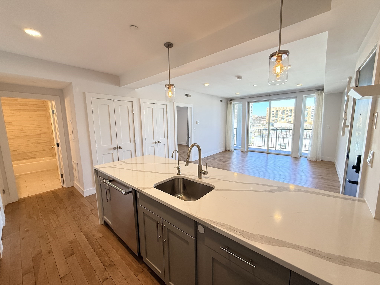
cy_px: 142
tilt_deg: -7.8
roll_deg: +0.9
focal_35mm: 14
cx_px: 190
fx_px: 154
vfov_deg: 85.7
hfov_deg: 102.1
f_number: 2.2
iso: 200
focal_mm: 2.22
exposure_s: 1/120
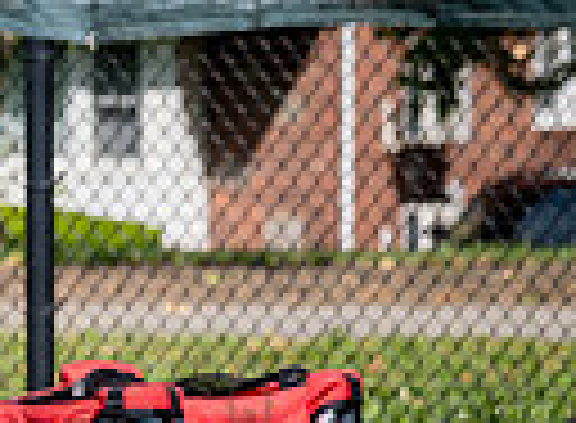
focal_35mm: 480
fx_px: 7928
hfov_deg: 4.1
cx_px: -905
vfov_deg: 3.1
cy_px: 484
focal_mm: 95
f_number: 4.5
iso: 200
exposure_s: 1/1250
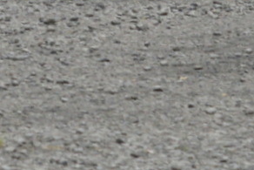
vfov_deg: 2.3
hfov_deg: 3.5
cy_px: -331
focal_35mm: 582
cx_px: -216
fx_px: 4108
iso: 800
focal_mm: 85
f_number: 7.1
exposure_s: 1/400
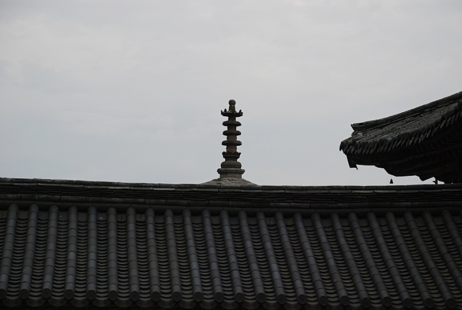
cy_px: 155
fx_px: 1542
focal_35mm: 120
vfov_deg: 11.5
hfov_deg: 17.0
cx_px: 231
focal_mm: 80
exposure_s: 1/1000
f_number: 6.3
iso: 400
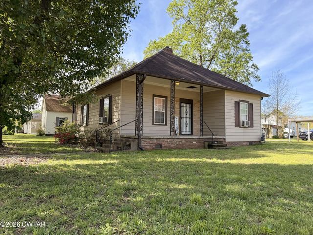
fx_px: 217
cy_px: 118
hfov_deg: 71.6
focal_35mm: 24
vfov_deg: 56.8
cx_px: 156
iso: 100
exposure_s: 1/1553
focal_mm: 6.76
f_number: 1.78
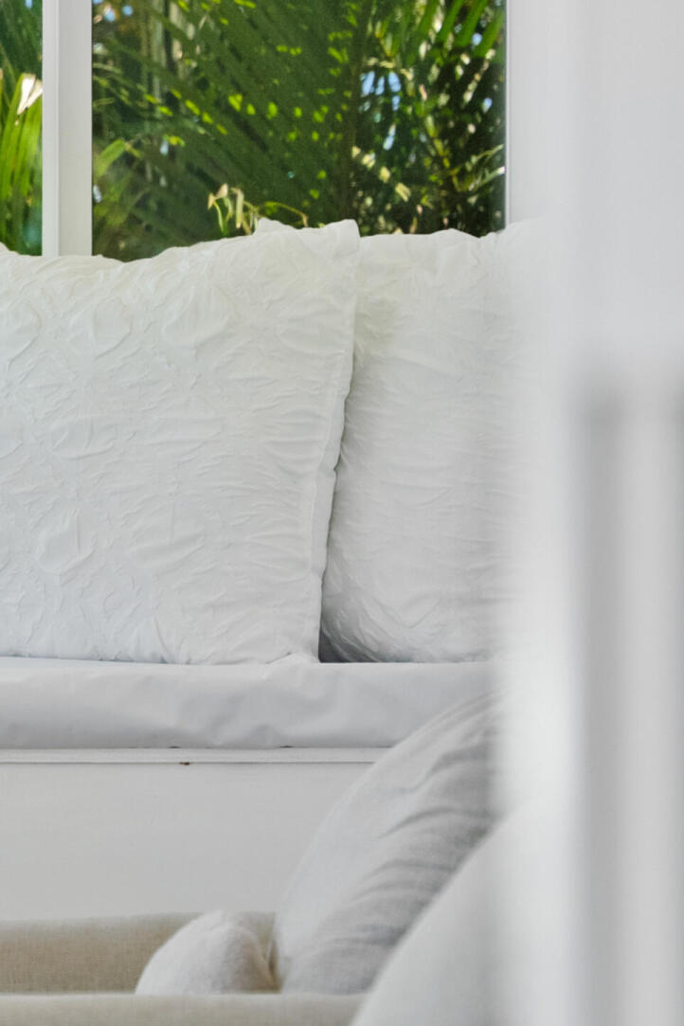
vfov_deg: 10.6
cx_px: -671
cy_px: 472
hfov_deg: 6.9
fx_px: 5529
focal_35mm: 194
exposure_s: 1/320
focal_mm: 70
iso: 320
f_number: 2.8
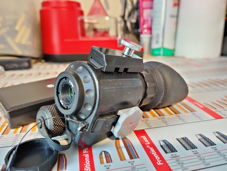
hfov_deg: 65.3
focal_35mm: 27
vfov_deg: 51.4
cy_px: 86
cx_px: 114
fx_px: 177
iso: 1250
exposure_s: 1/20
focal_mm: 4.75
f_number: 1.65
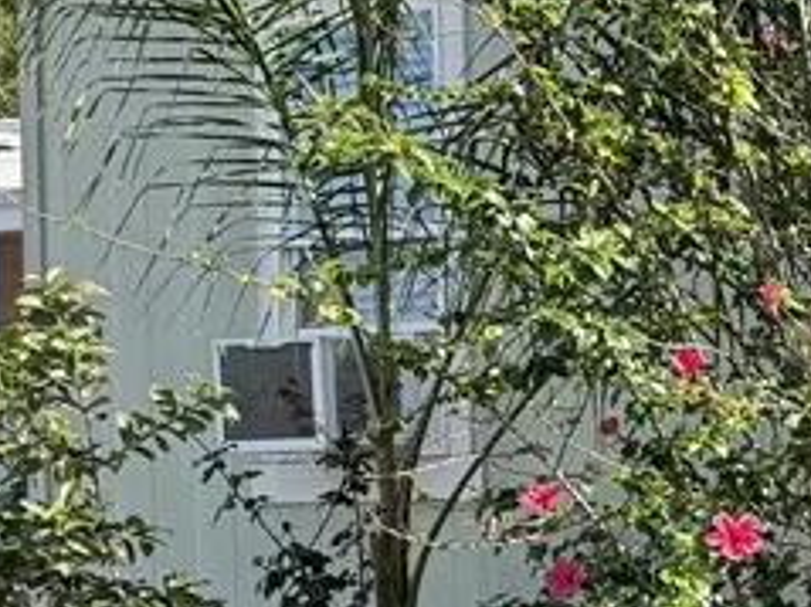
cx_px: 1425
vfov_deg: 14.1
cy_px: 610
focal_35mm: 103
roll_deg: -0.1
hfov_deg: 16.3
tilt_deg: -1.5
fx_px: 2412
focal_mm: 6.76
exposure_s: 1/2053
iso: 100
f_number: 1.78
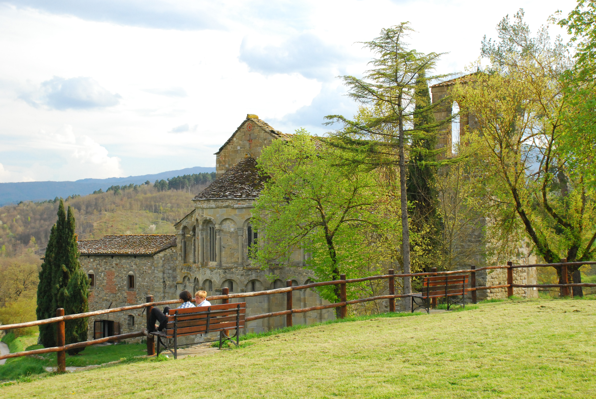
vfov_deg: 22.7
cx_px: 298
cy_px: 200
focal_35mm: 60
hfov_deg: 33.4
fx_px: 995
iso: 800
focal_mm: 40
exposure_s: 1/200
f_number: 7.1
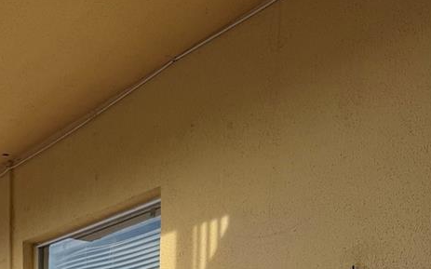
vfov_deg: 16.8
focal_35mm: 66
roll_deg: -2.1
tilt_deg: -3.6
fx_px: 775
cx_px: 118
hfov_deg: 30.7
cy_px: 464
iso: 80
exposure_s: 1/3247
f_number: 1.78
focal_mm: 6.76
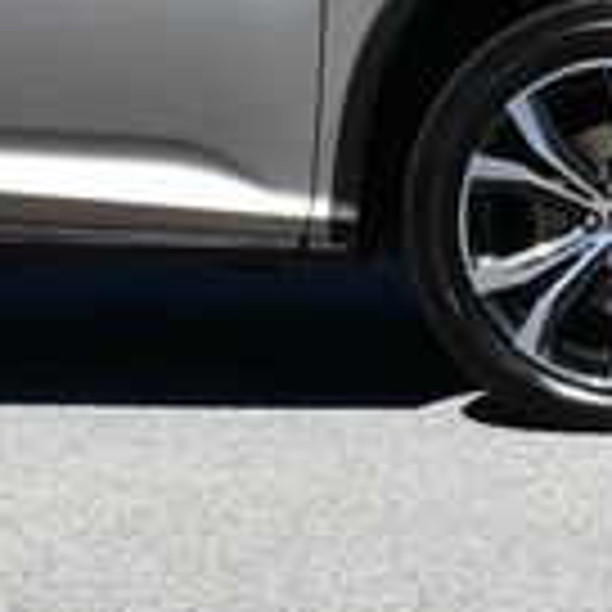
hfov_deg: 7.3
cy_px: -302
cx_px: 22
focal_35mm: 240
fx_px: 4801
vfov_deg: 7.2
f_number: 9
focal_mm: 30
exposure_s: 1/320
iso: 100
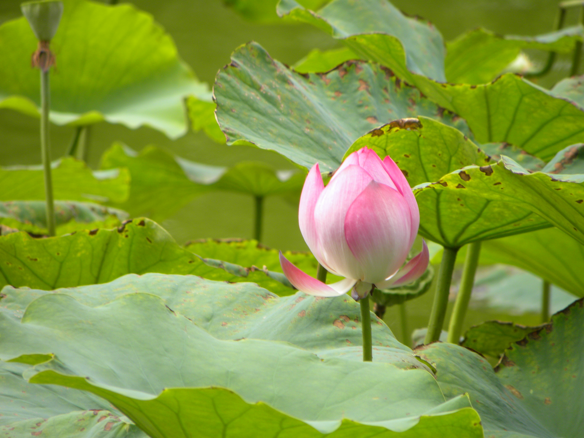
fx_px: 10527
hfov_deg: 3.2
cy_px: 219
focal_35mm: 624
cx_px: 292
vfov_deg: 2.4
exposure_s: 1/186
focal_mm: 110.4
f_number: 5
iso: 64
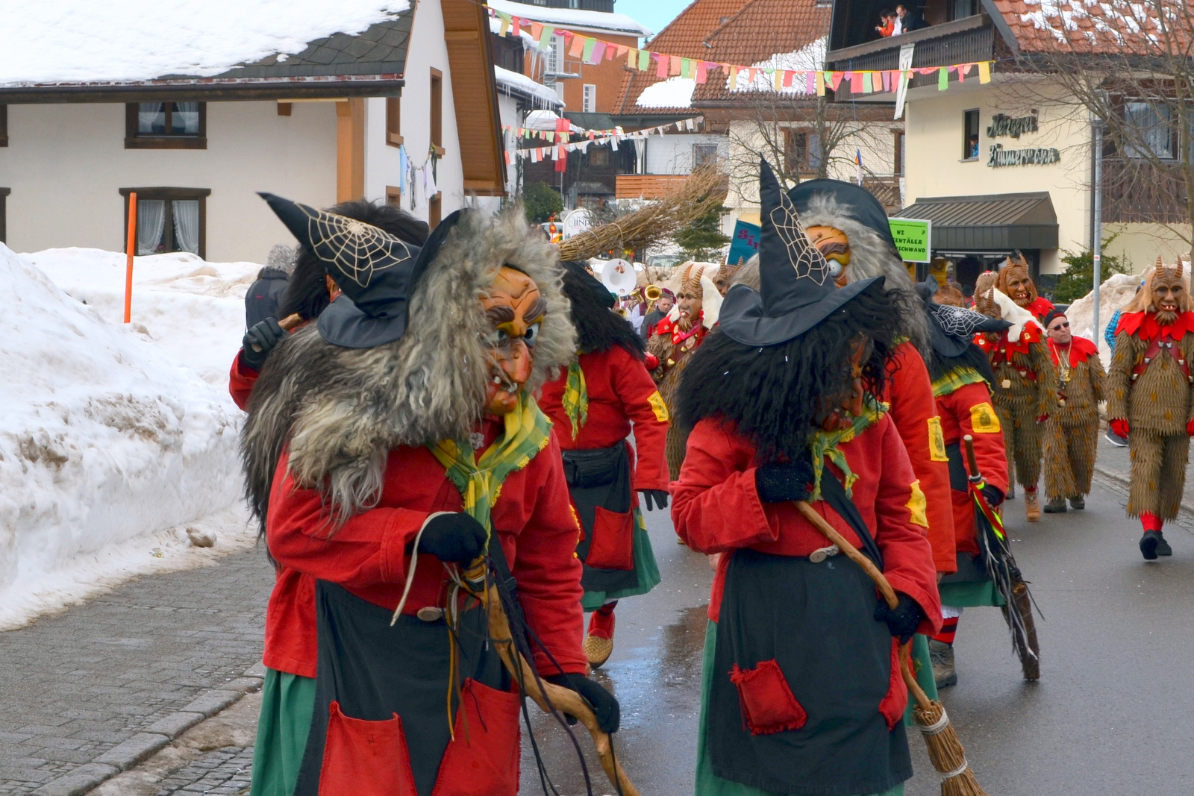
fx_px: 1592
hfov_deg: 41.1
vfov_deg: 28.1
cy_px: 398
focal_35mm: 48
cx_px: 597
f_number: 10
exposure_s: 1/200
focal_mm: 32
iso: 100
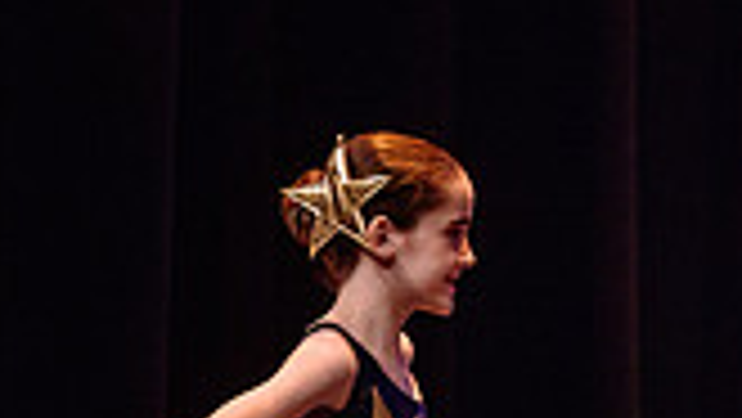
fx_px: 11634
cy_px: 367
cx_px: 917
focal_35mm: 591
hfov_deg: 3.6
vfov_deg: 2.1
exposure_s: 1/250
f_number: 2.8
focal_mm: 135
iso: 1600
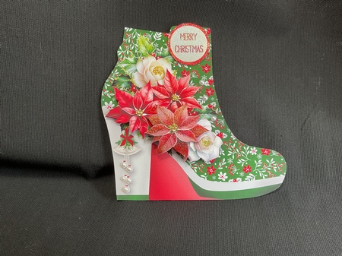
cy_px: 128
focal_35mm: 29
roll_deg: -0.1
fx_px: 286
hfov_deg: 61.7
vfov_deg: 48.2
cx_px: 171
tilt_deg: -36.0
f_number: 1.8
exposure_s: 1/50
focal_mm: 3
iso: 40
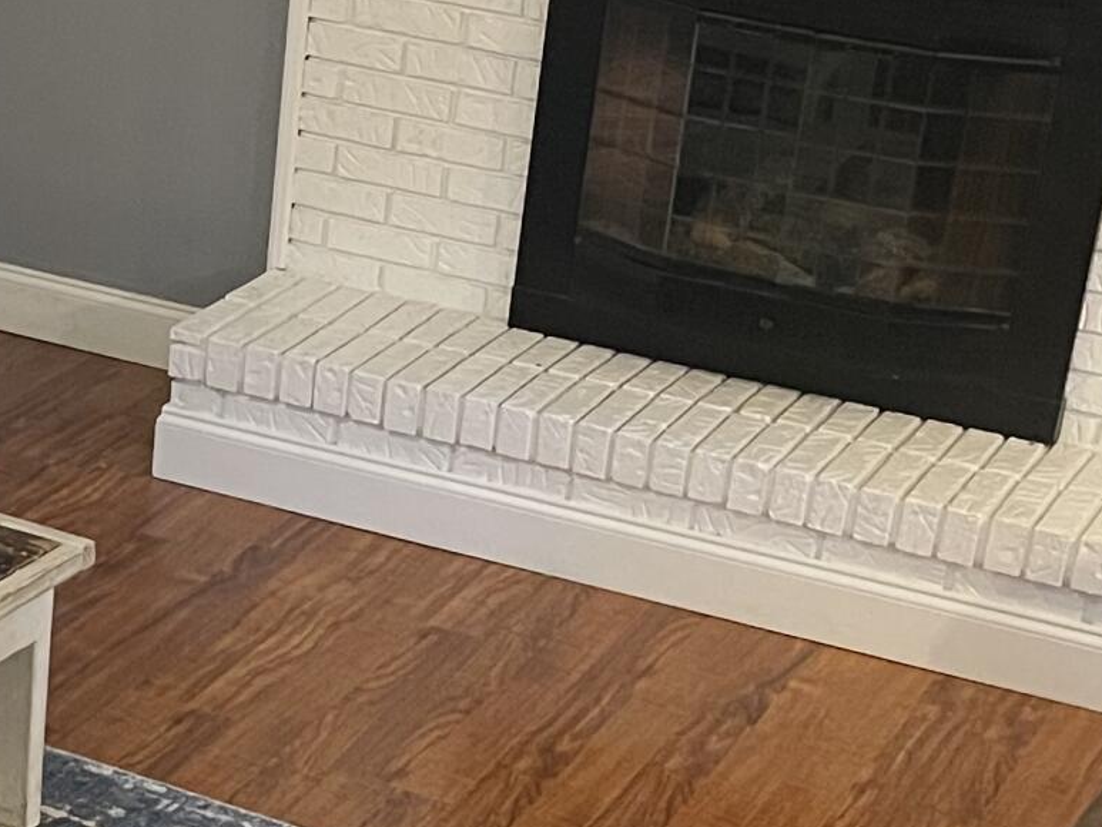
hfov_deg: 19.8
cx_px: 91
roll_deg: -3.6
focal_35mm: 97
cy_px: 821
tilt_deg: -28.3
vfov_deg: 15.0
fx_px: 3088
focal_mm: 5.1
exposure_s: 1/60
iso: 500
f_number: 1.6
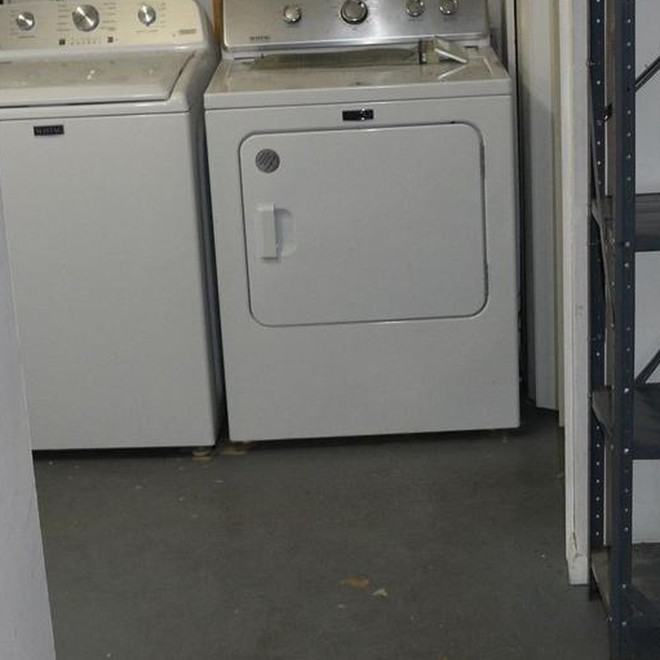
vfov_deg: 24.9
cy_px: 220
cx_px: 358
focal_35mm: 69
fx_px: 1488
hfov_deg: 25.0
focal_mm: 18
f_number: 4
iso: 800
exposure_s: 1/60
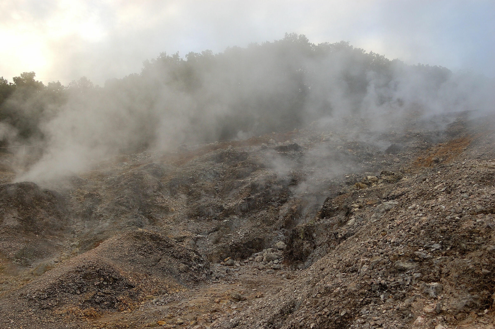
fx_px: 371
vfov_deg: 47.9
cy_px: 164
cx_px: 248
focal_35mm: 27
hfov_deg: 67.4
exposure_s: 1/80
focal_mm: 18
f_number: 6.3
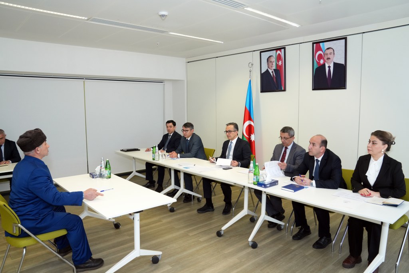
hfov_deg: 73.7
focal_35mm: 24
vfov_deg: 53.1
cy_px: 136
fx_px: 273
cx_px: 204
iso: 1600
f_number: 5
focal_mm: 24
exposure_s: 1/250
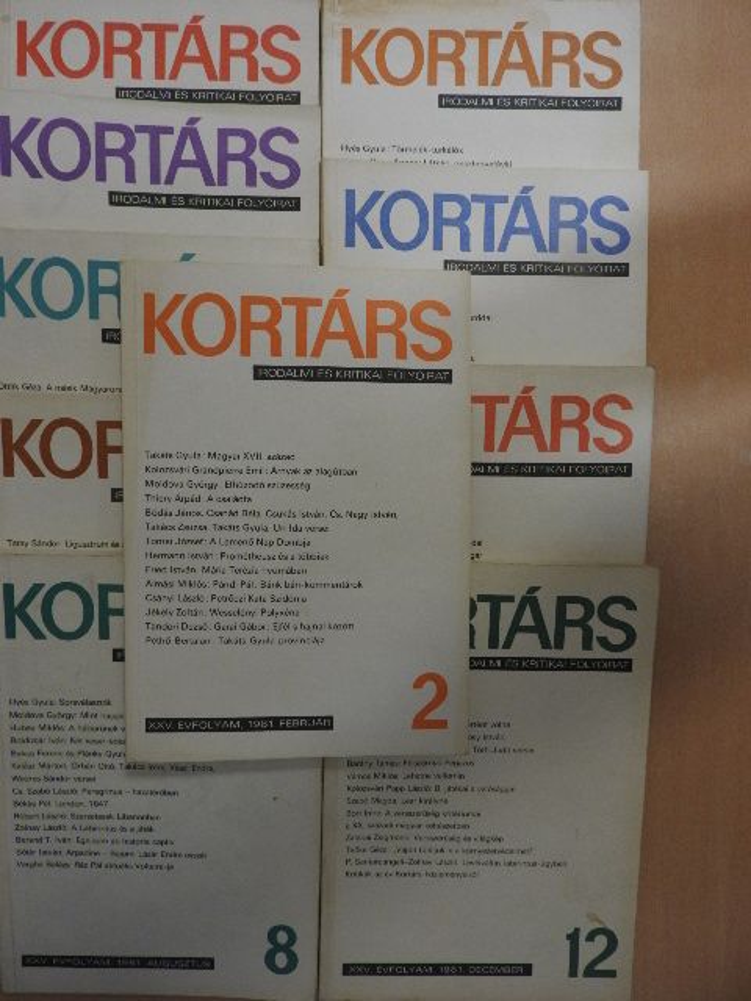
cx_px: 376
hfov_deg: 56.8
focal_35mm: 24
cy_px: 500
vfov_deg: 71.6
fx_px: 694
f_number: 3.3
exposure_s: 1/30
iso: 250
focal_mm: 4.3
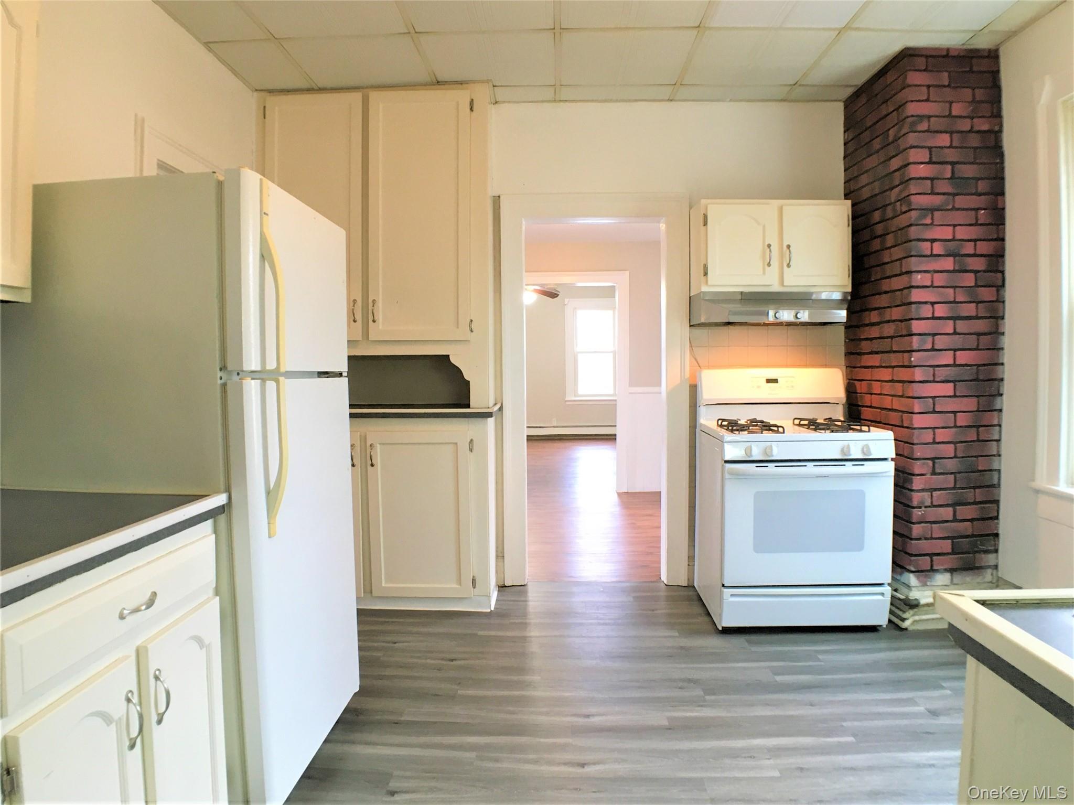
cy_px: 402
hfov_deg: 61.7
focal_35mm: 29
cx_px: 537
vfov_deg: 48.2
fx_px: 900
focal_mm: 4.15
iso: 80
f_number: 2.2
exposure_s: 1/30
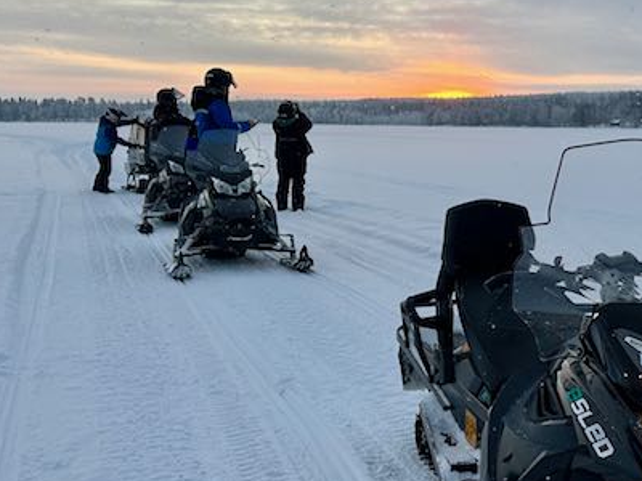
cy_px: 249
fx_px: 1002
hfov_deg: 33.2
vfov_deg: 27.0
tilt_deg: -8.4
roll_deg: +0.3
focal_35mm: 54
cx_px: 612
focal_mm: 6.86
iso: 80
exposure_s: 1/386
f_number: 1.78
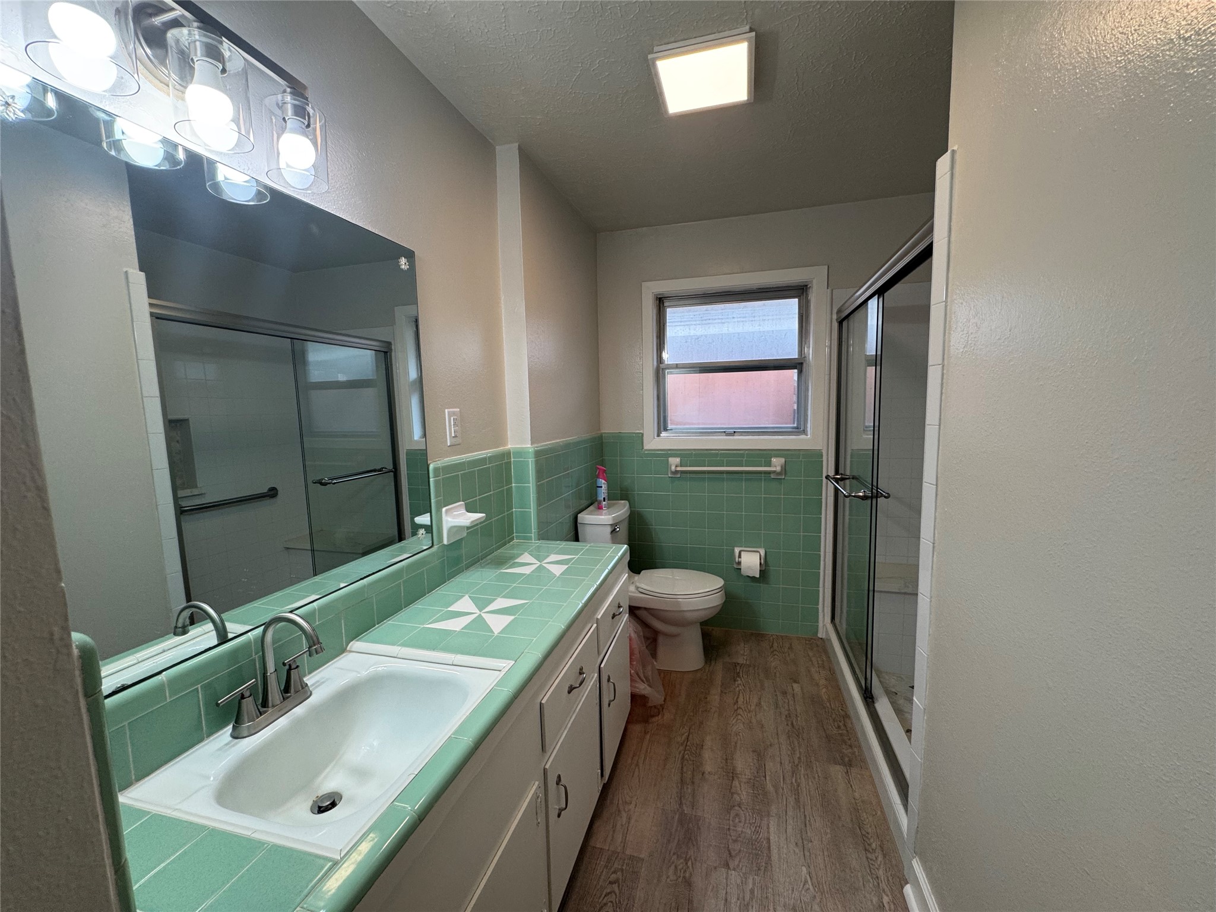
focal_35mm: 14
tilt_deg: -6.3
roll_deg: +1.3
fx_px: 492
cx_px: 608
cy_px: 456
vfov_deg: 85.7
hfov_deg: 102.1
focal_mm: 2.22
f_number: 2.2
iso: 125
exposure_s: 1/120
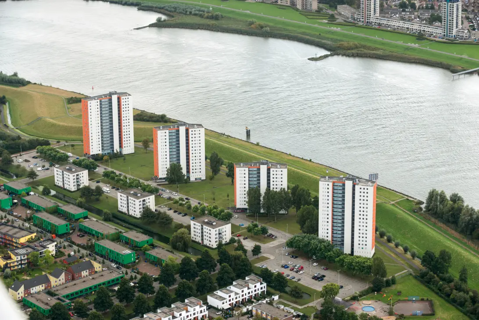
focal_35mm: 95
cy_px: 160
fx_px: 1264
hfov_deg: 21.5
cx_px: 240
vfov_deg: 14.4
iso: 1250
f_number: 8
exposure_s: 1/1000
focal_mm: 95
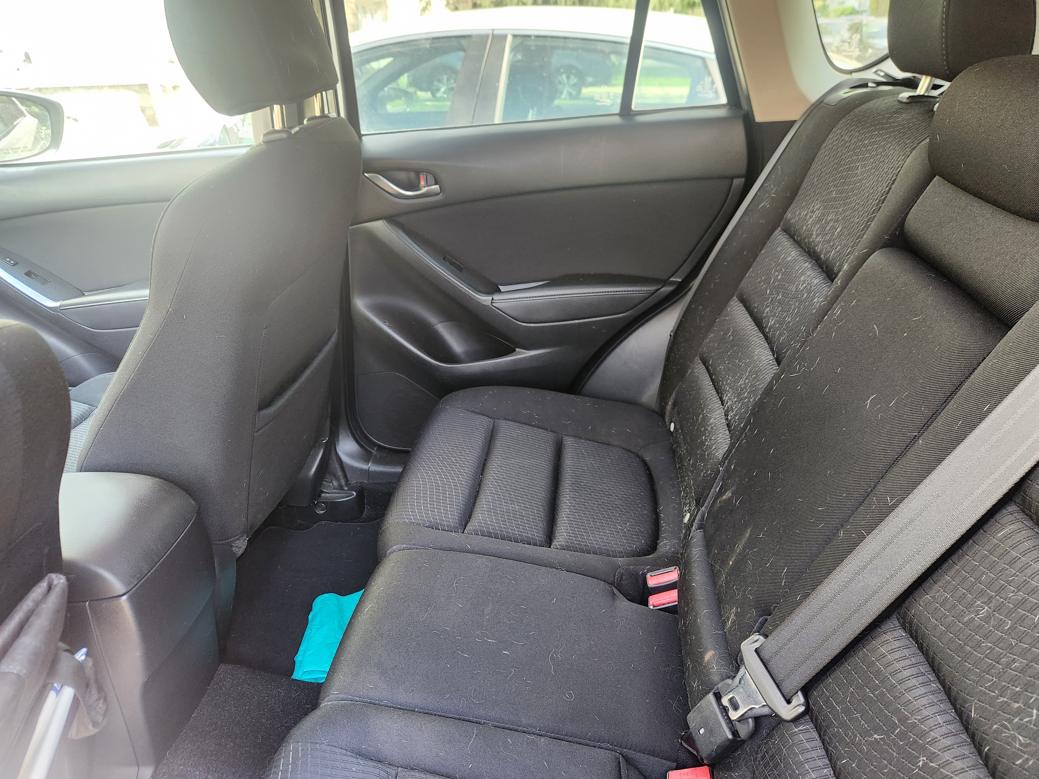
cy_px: 390
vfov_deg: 58.9
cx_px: 520
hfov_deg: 73.9
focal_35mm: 23
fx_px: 690
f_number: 1.8
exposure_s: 1/120
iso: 320
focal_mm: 5.4
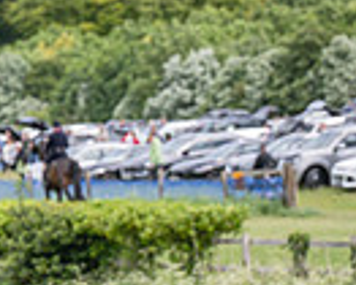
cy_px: 535
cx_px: -479
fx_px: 5219
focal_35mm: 495
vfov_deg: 3.1
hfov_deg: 3.8
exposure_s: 1/1600
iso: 400
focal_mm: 70
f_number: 5
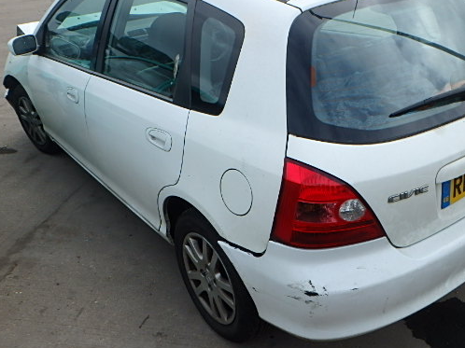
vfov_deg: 39.6
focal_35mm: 36
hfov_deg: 51.1
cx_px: 276
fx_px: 483
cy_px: 167
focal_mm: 5
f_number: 4.4
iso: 125
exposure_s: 1/640
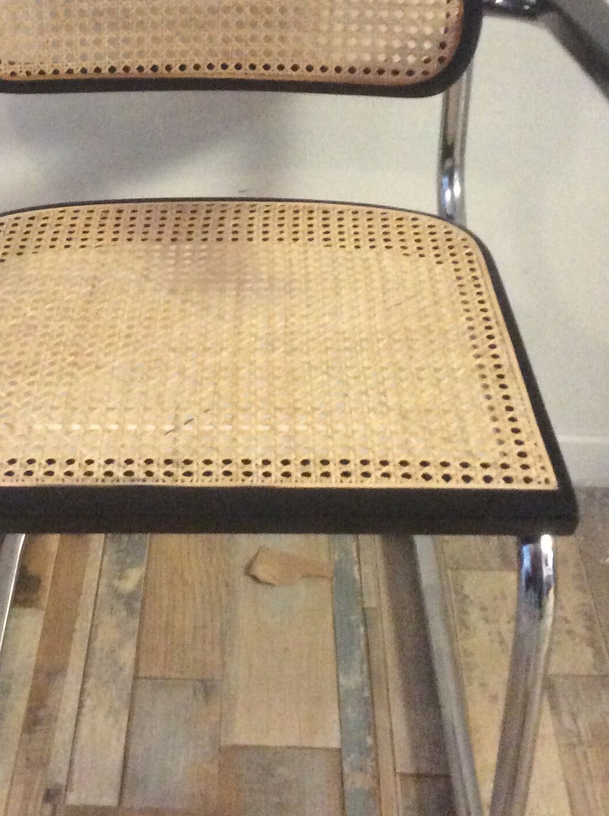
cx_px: 197
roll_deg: +1.1
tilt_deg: -30.6
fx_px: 1388
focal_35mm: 59
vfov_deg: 32.3
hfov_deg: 24.6
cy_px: 236
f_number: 2.4
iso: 400
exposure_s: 1/17
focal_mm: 3.3
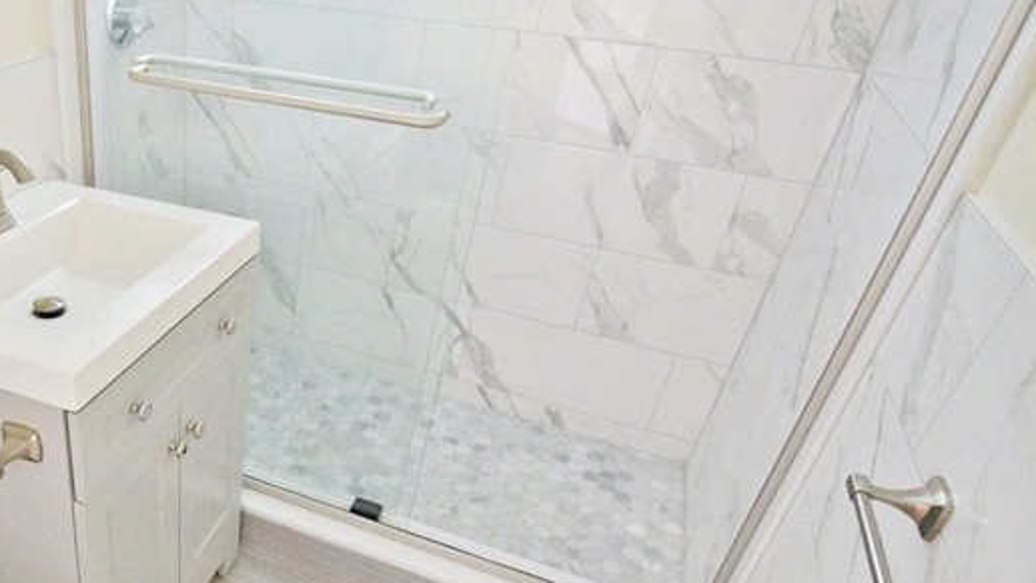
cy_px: 392
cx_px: 218
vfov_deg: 39.7
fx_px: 797
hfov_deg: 61.1
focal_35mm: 29
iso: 8000
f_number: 2.8
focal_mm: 14
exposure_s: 1/60
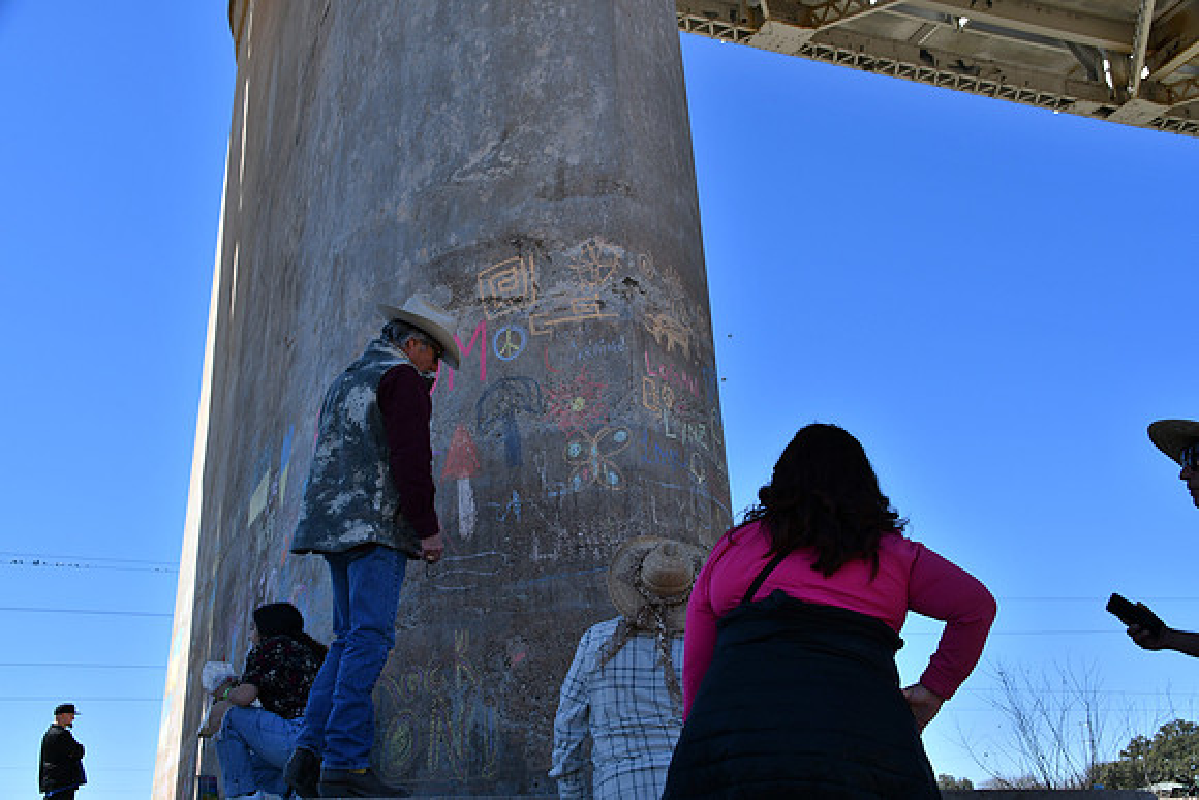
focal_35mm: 42
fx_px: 1399
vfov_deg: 31.9
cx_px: 600
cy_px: 400
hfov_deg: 46.4
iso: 100
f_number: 9
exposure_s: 1/320
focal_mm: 28
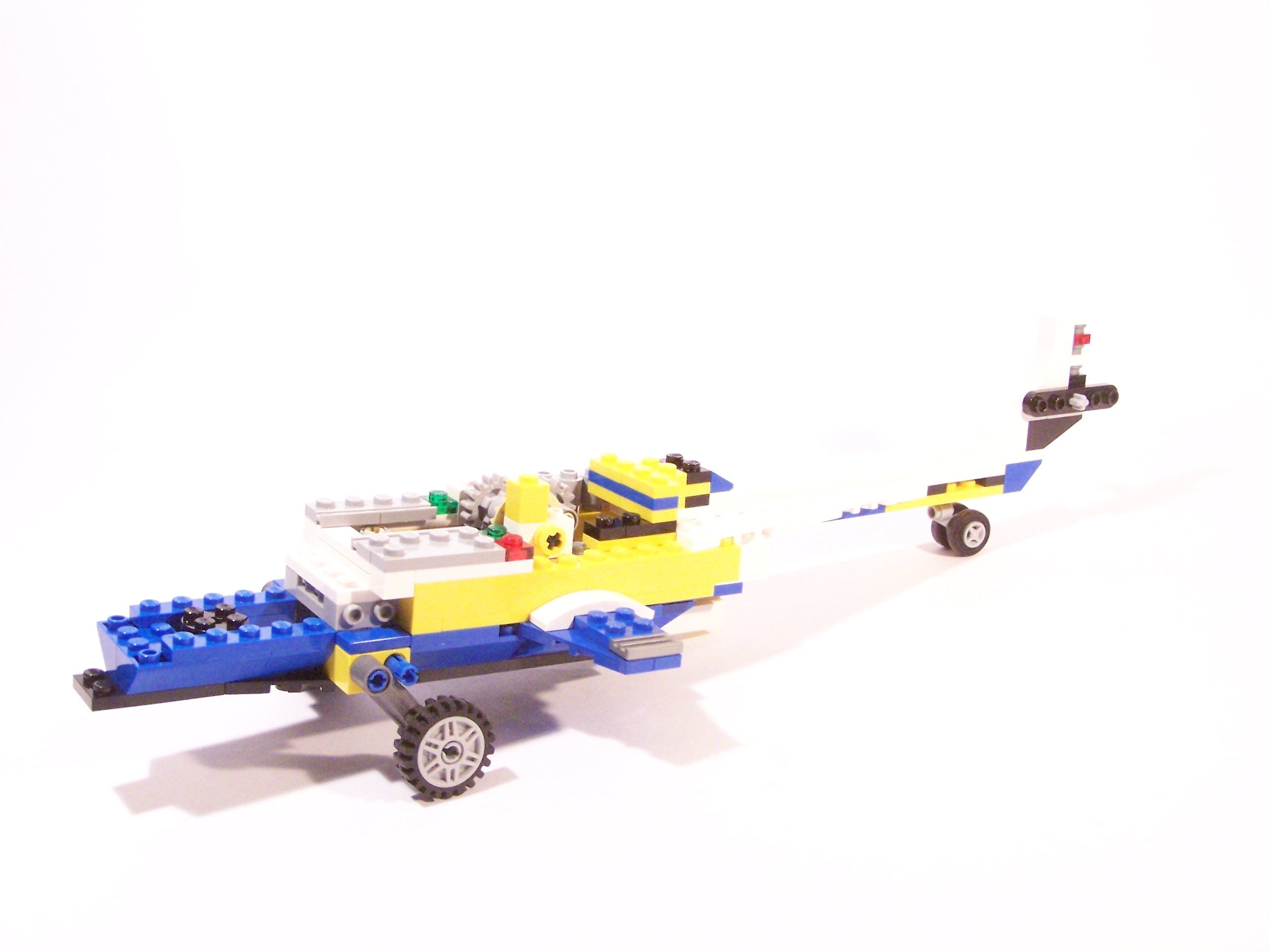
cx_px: 635
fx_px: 1761
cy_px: 476
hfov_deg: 39.7
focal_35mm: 48
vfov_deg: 30.3
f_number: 3.6
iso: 400
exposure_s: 1/20
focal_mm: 8
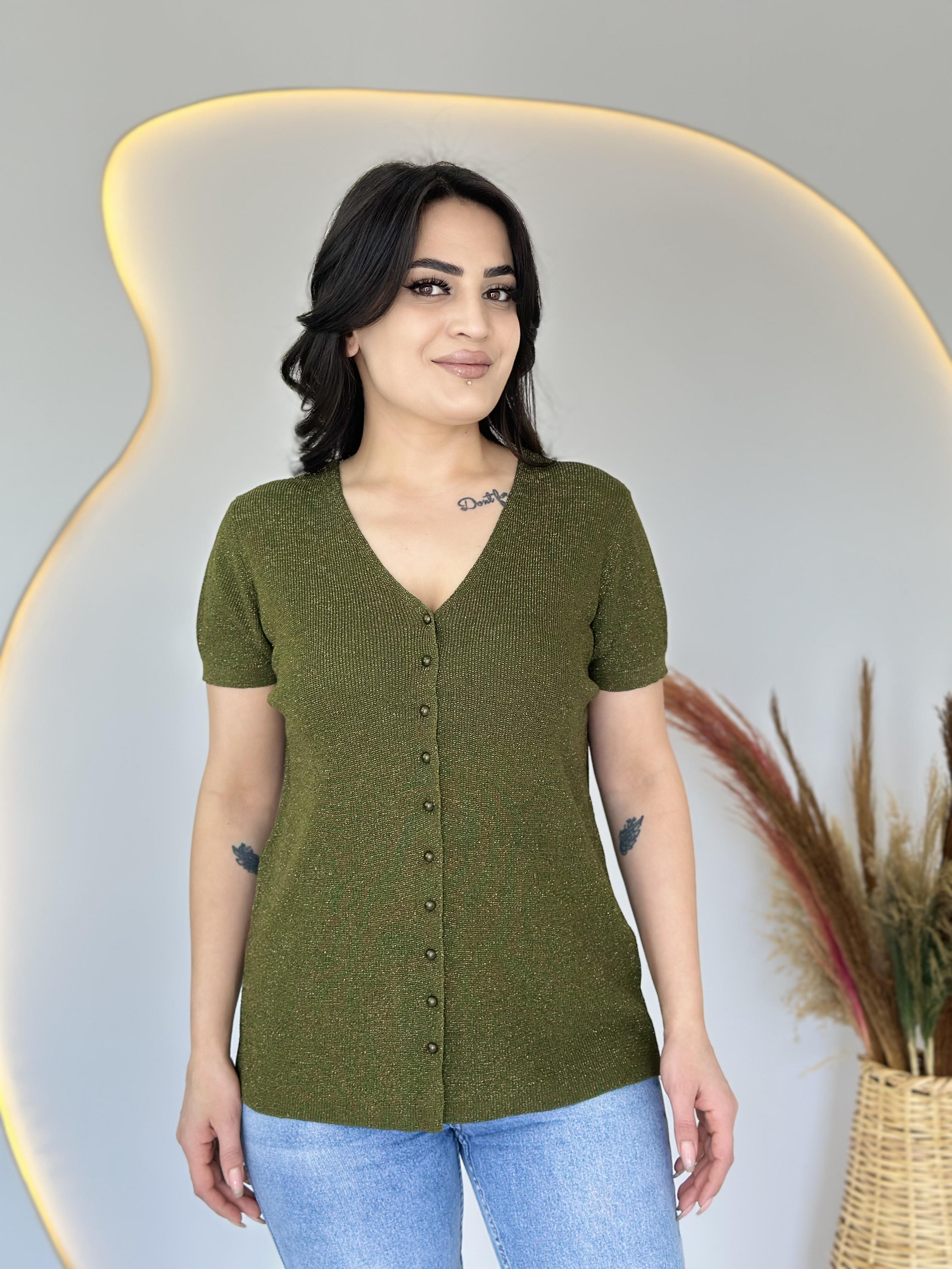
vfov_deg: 39.7
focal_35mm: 48
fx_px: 1760
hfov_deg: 30.3
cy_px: 634
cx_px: 476
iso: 64
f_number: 1.78
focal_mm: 6.86
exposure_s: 1/171
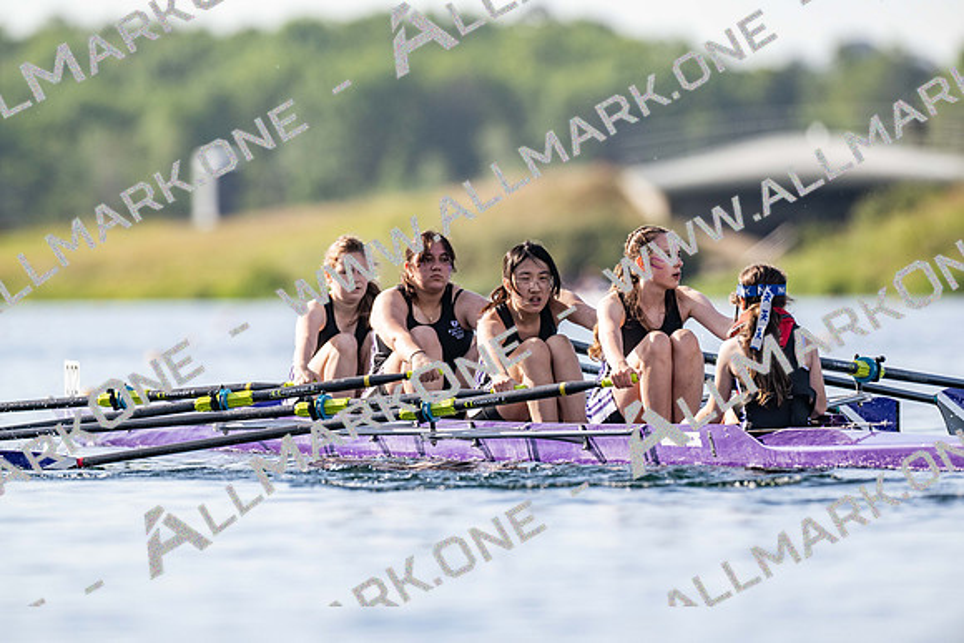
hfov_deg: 3.4
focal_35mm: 600
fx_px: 16070
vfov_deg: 2.3
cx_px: 482
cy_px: 322
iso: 800
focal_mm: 600
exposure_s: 1/2500
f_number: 5.6
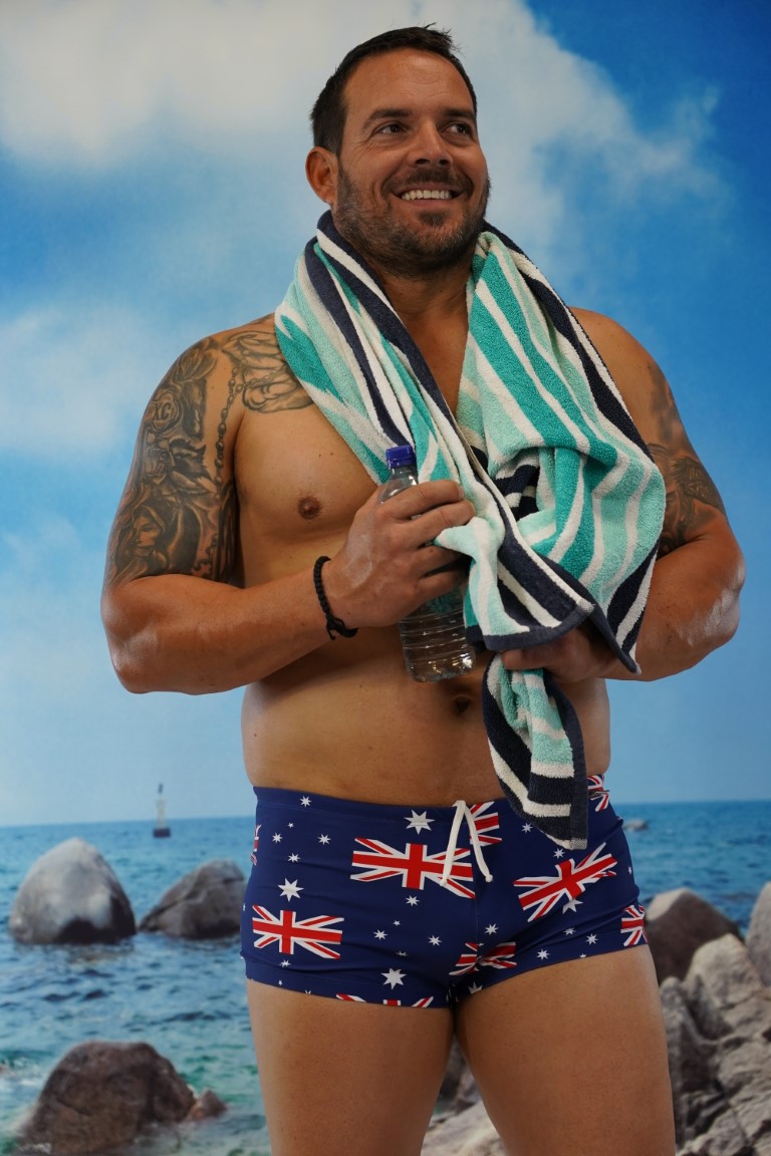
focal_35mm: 70
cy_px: 578
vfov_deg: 28.8
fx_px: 2249
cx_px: 386
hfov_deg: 19.5
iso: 800
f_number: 5
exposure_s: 1/125
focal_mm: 70
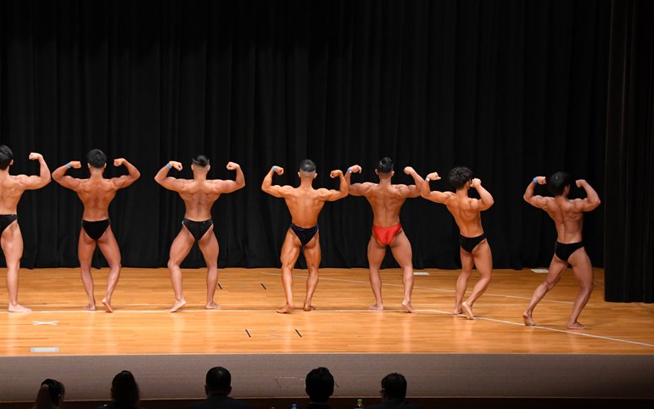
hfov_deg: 16.6
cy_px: 195
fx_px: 2246
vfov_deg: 10.4
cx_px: 327
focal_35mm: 126
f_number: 5.6
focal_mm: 82
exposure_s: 1/400
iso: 4000
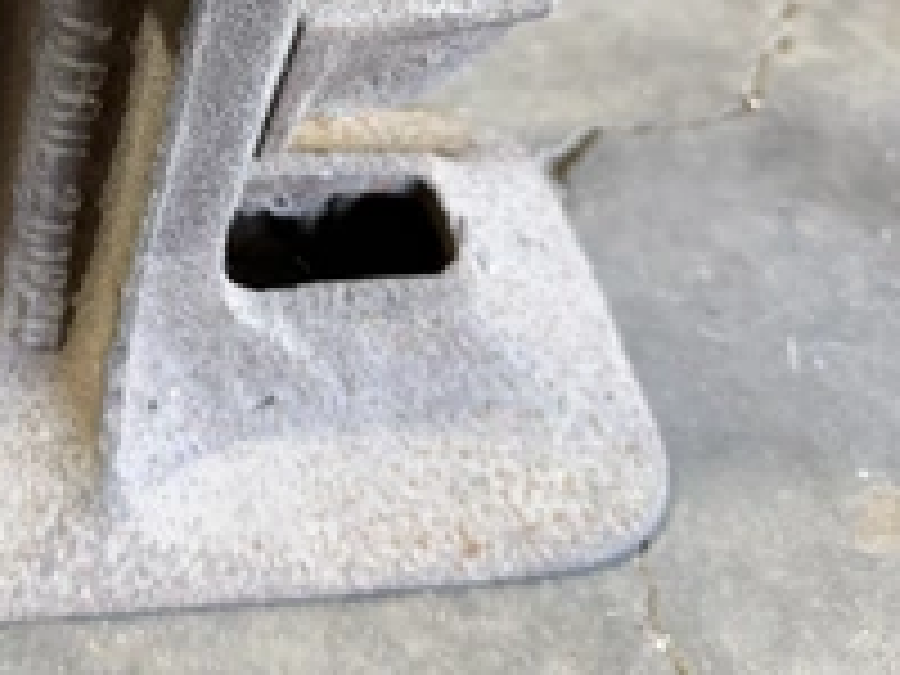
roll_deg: -6.0
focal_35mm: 48
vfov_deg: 28.7
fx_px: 1248
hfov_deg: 37.6
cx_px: 130
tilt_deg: -43.4
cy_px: 27
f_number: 1.78
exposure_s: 1/60
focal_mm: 6.76
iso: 250
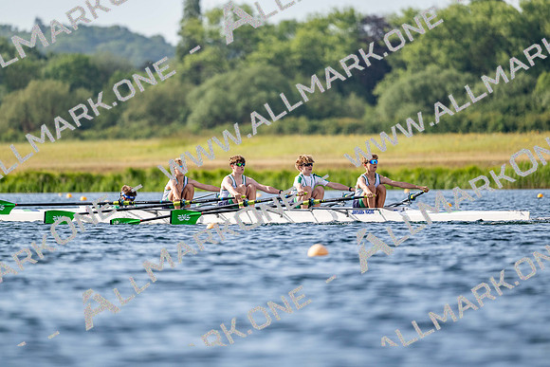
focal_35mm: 400
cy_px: 184
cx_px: 275
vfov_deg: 3.4
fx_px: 6112
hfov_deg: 5.2
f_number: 4.5
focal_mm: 400
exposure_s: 1/2500
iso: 360
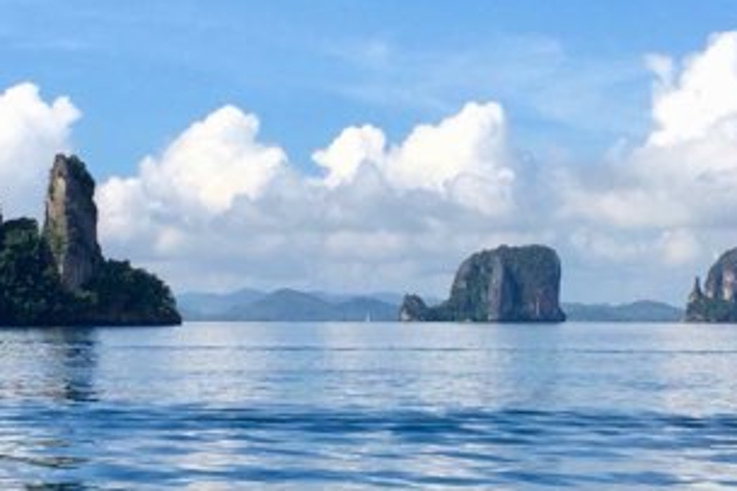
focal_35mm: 89
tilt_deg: +3.7
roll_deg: -1.1
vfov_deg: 15.3
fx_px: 1821
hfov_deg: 22.9
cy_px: 151
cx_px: 348
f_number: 2.2
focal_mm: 4.15
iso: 32
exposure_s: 1/2415
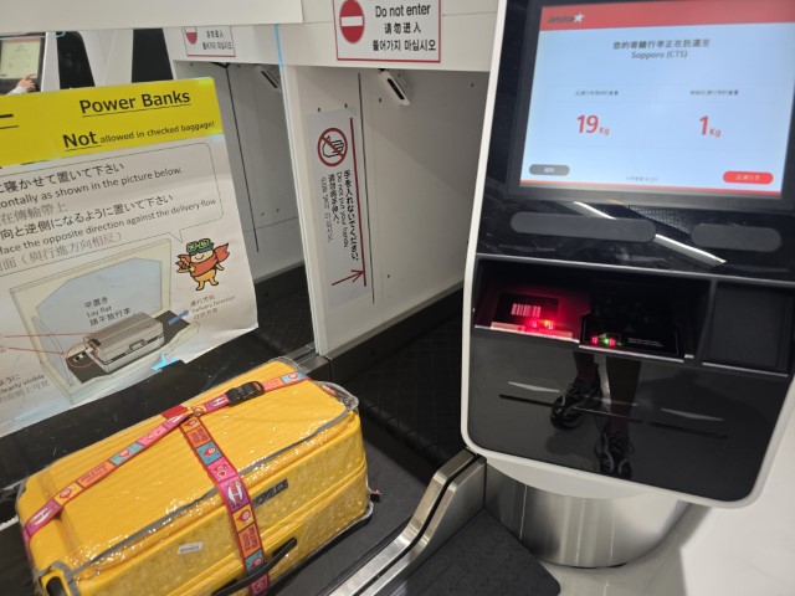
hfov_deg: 73.9
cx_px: 398
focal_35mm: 23
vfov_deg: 58.9
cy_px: 298
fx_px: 528
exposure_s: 1/61
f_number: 1.7
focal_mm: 6.3
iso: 80
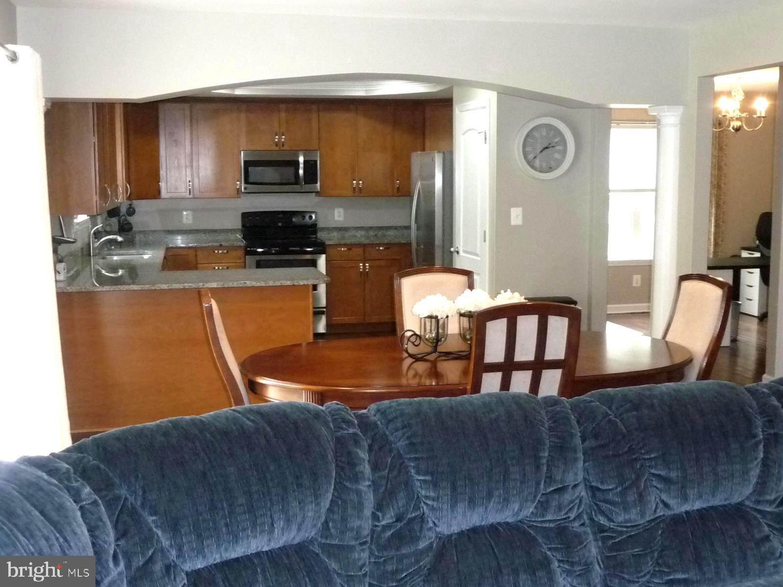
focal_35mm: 41
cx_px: 392
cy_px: 294
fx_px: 927
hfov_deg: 45.8
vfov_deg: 35.1
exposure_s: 1/30
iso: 400
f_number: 3.3
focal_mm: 4.7
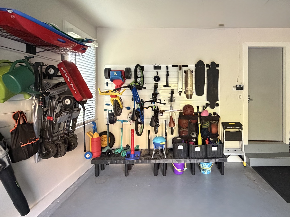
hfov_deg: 102.1
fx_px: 117
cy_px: 108
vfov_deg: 85.7
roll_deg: +0.2
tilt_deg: -6.2
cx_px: 145
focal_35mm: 14
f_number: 2.2
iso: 640
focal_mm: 2.22
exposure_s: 1/60
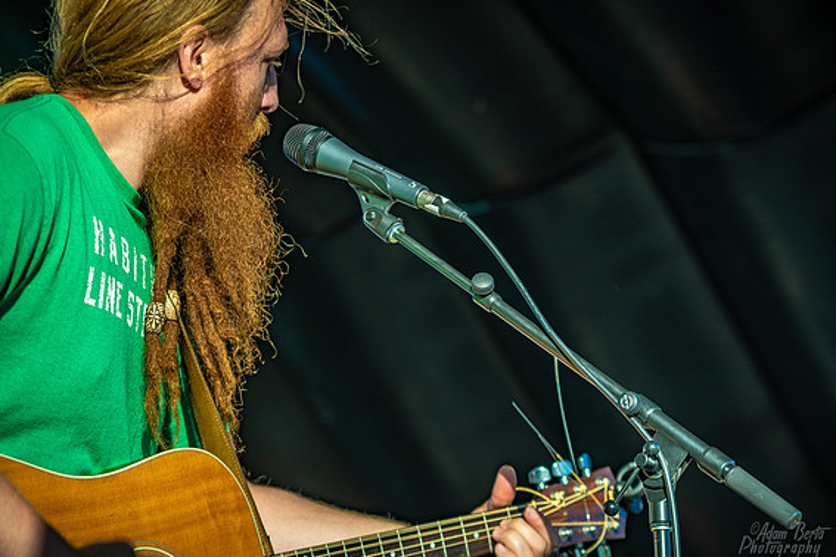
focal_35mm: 133
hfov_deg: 15.4
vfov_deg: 10.3
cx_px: 416
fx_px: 3088
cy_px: 276
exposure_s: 1/250
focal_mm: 130
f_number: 5.6
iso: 125
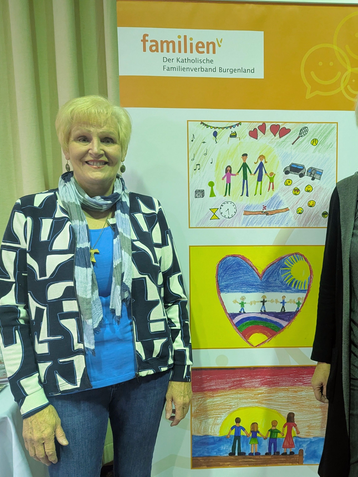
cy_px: 238
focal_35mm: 32
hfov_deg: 42.3
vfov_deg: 56.8
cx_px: 284
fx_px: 441
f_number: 1.85
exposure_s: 1/50
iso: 827
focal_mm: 6.81
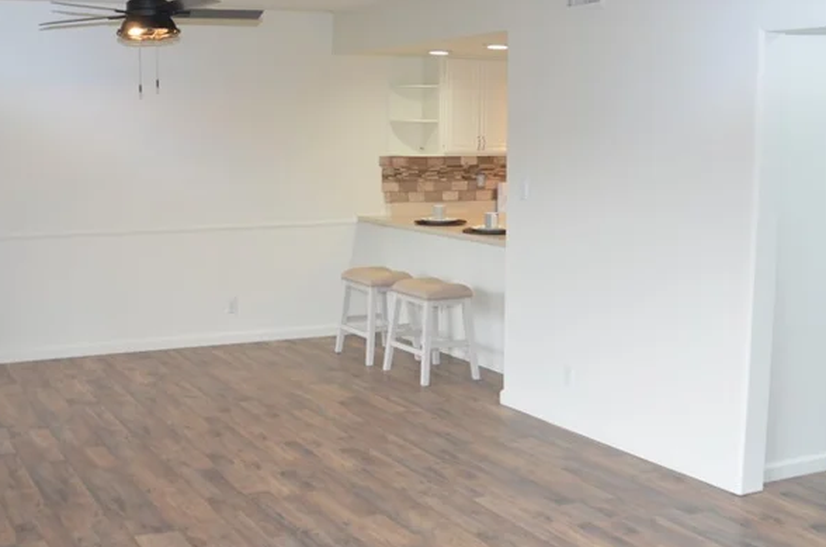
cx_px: 364
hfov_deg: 41.9
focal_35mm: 47
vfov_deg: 28.5
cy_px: 273
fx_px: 1076
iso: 400
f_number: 4.5
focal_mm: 18
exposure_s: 1/80
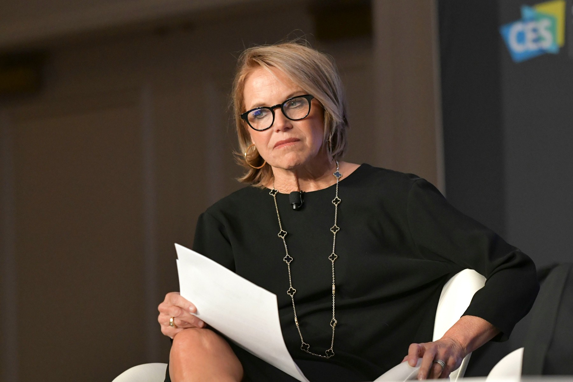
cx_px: 286
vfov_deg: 11.0
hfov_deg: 16.4
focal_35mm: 125
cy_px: 191
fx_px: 1989
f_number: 2.8
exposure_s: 1/250
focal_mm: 125
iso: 2500
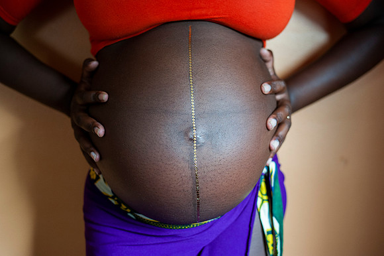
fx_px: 533
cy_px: 128
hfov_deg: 39.6
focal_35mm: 50
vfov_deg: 27.0
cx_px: 192
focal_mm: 50
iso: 1600
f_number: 2.8
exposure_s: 1/200
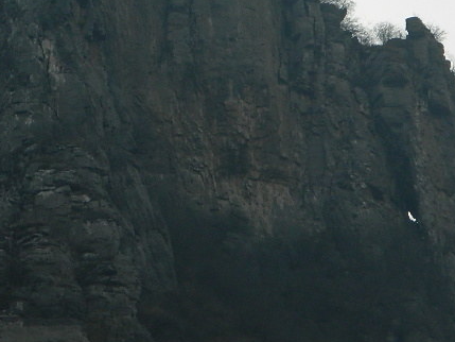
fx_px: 3234
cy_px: -46
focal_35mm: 246
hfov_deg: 8.0
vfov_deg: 6.0
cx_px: 110
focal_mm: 18.6
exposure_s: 1/400
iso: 80
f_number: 4.5
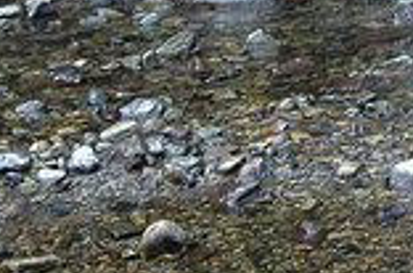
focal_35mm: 162
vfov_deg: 8.2
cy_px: -144
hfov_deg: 12.6
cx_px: 418
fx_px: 1853
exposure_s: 1/125
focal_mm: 24
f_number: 4
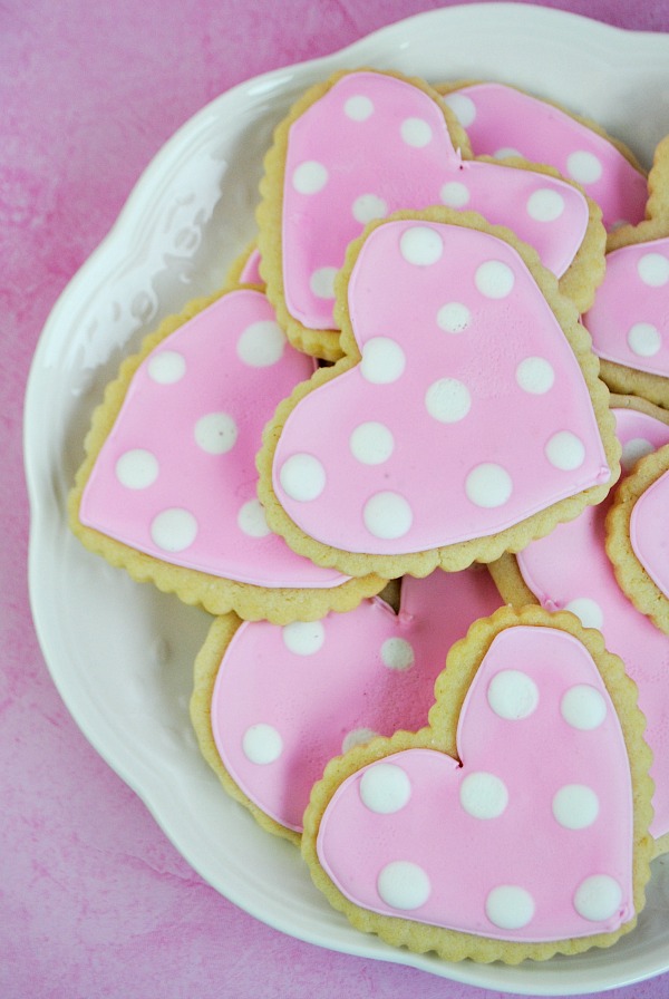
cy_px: 500
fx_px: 1501
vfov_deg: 36.8
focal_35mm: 54
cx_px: 334
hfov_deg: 25.1
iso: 200
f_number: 5
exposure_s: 1/80
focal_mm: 36
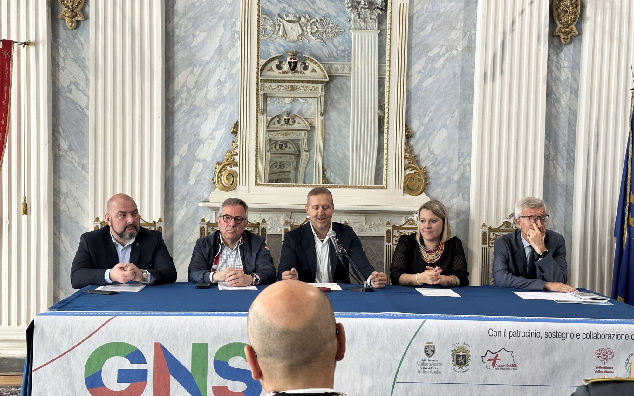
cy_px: 216
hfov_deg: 39.6
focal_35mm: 51
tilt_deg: -3.0
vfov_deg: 25.3
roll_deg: -0.6
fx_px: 881
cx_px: 317
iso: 100
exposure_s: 1/50
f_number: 1.78
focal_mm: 6.86
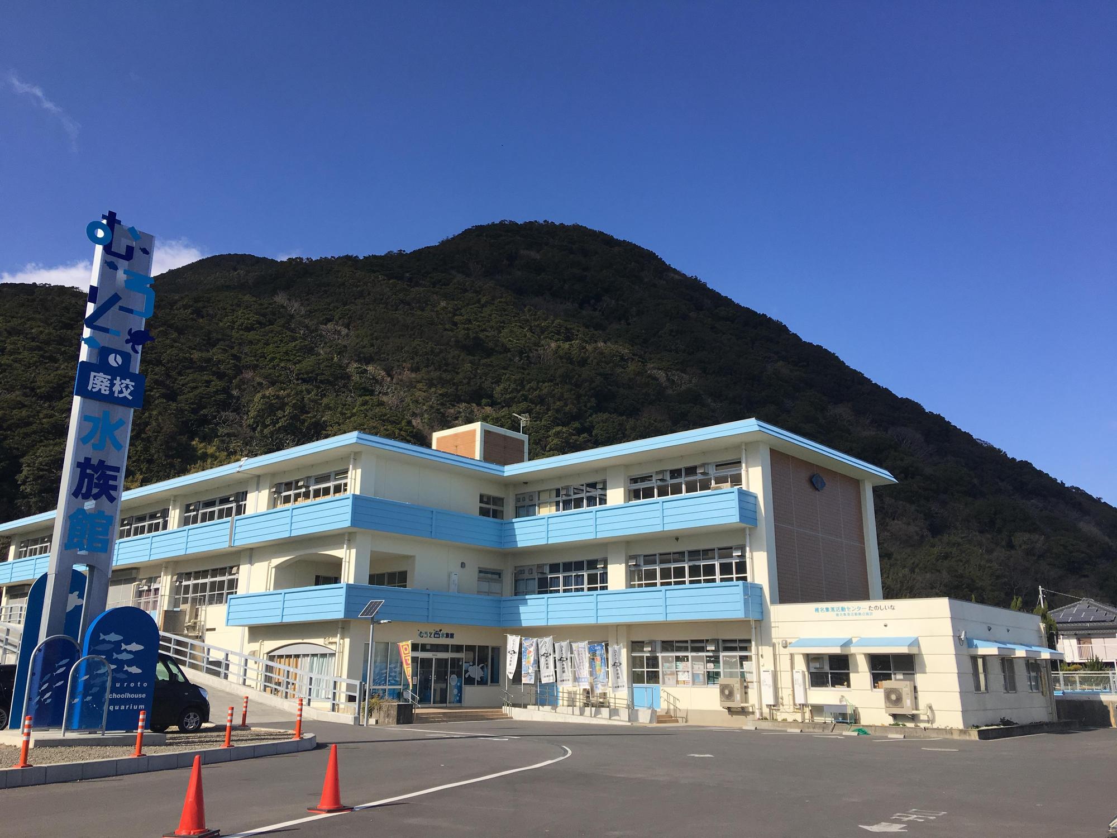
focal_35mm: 29
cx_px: 558
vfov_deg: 48.2
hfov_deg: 61.7
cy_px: 419
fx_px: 936
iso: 25
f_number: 2.2
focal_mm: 4.15
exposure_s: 1/2404
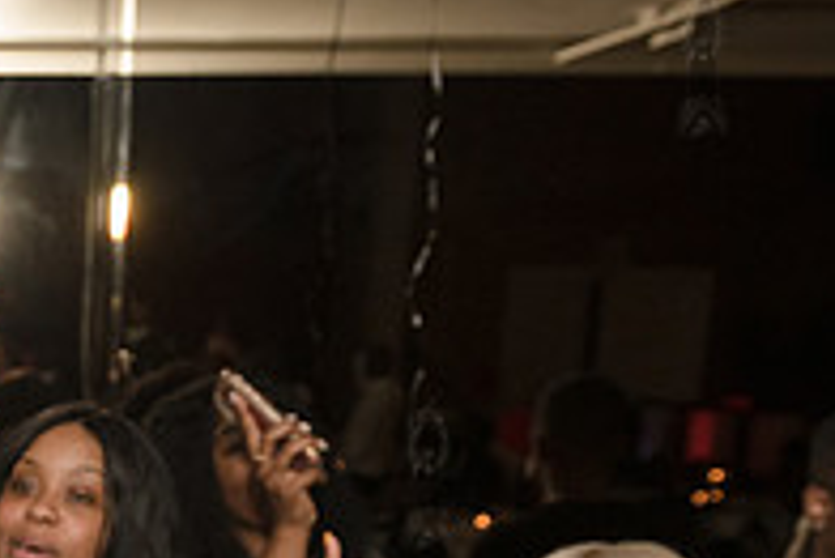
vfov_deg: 18.2
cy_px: 679
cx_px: -124
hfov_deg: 25.9
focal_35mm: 71
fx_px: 1648
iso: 2000
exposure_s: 1/400
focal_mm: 24
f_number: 3.5
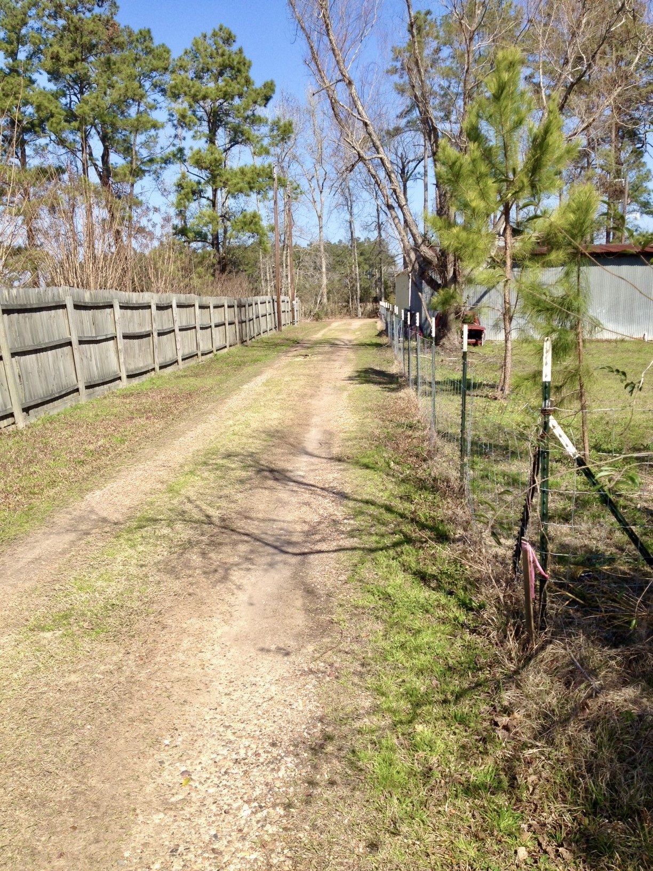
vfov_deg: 52.6
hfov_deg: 40.7
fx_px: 880
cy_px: 436
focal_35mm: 35
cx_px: 326
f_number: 2.4
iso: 50
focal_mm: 4.28
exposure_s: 1/1151
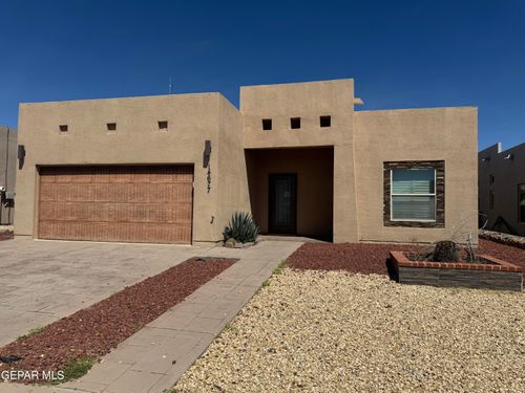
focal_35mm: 24
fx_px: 364
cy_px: 196
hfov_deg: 71.6
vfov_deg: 56.8
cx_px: 262
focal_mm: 6.76
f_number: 1.78
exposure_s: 1/9009
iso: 80
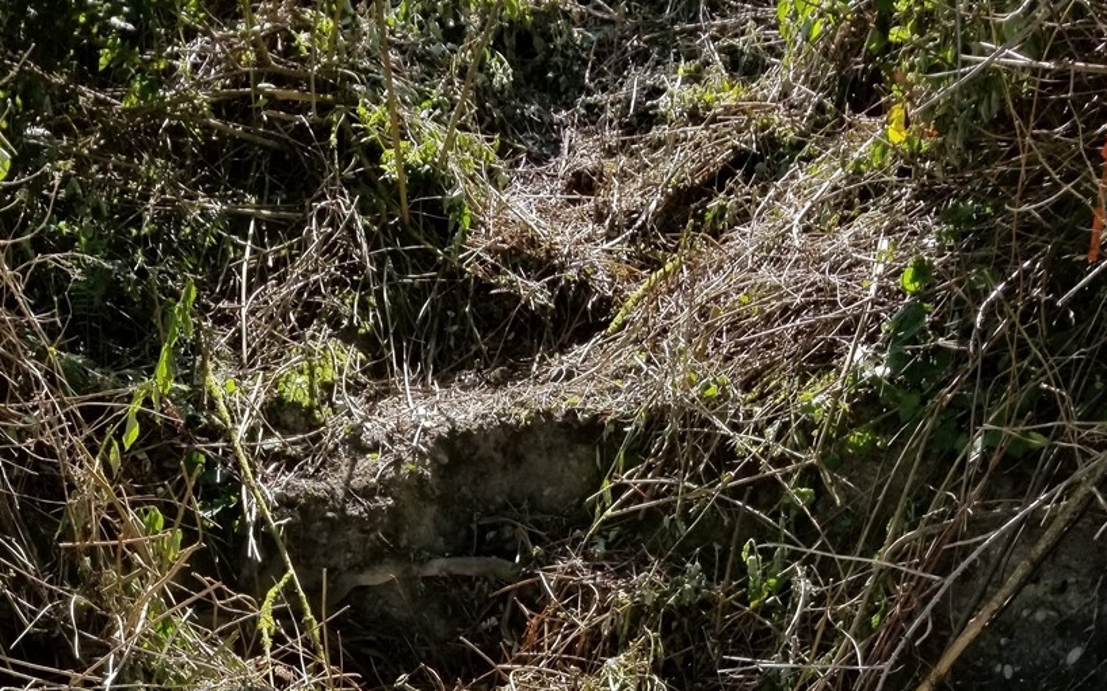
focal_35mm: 54
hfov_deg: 37.2
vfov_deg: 22.8
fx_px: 1629
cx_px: 394
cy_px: 717
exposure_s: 1/1168
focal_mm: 4.3
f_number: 1.7
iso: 50
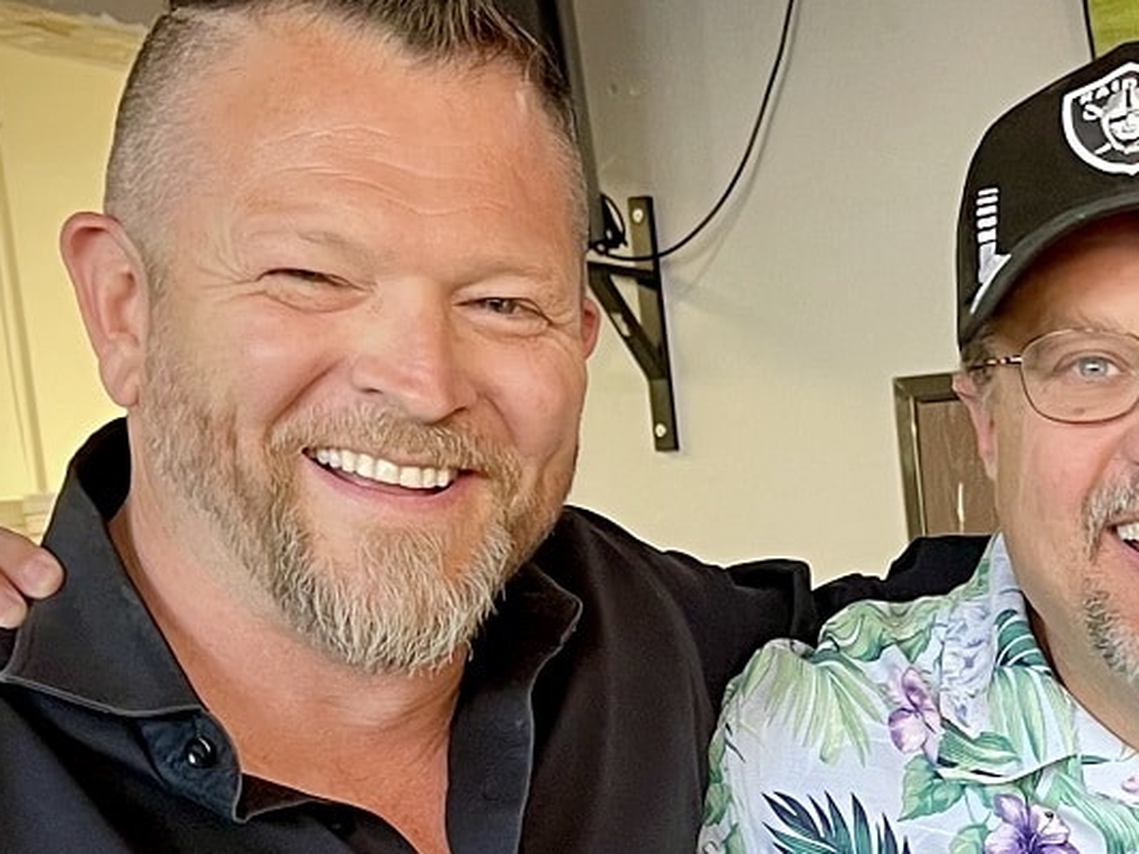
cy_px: 748
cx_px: 1193
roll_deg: -0.2
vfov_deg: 20.9
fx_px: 2270
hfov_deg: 26.4
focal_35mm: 69
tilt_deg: -1.5
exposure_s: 1/60
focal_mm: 5.1
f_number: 1.6
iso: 125
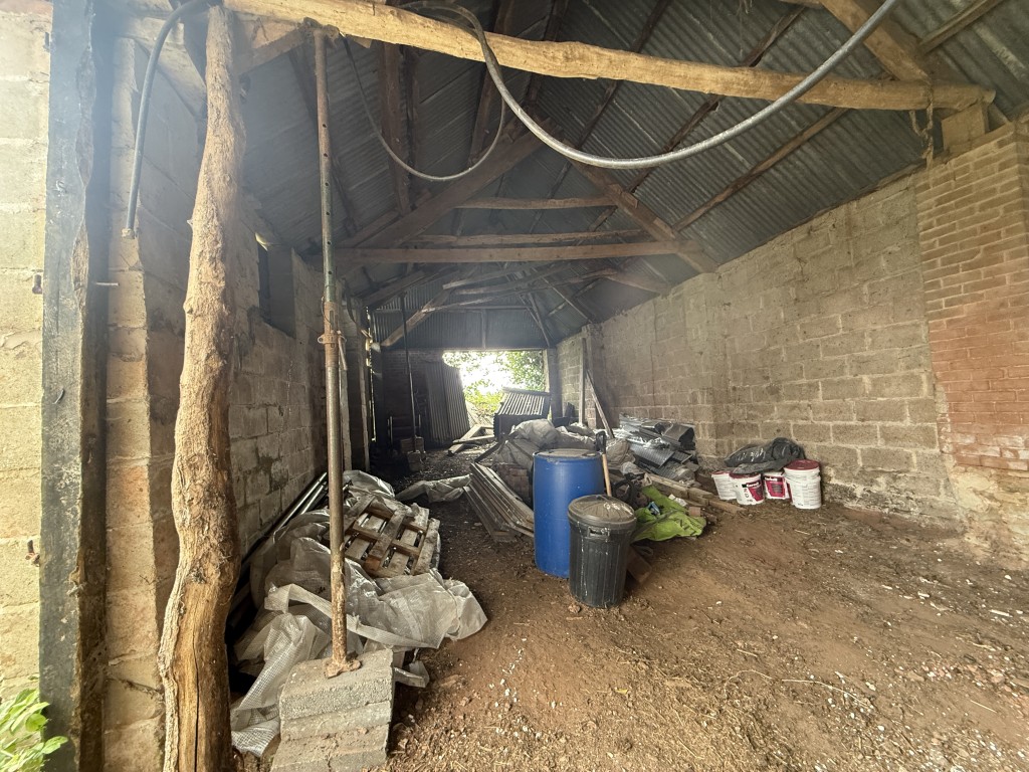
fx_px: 416
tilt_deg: +2.6
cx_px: 514
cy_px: 386
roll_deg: +3.2
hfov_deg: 102.1
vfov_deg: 85.7
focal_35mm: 14
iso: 320
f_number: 2.2
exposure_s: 1/67
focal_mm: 2.22
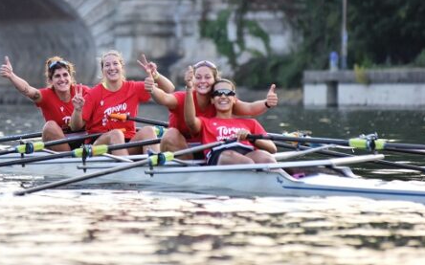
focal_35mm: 294
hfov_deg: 7.1
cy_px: 102
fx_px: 3404
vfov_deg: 4.5
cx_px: 145
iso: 1000
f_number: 5
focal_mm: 200
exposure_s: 1/640
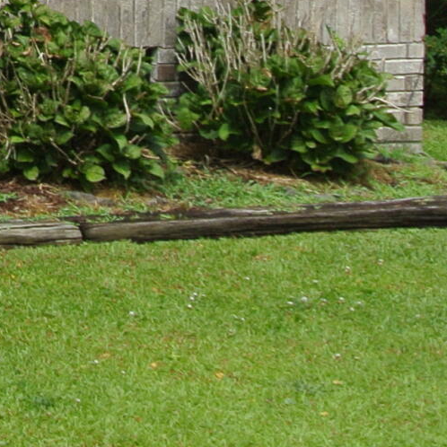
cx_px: -670
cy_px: -289
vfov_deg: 10.5
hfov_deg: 9.6
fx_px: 2323
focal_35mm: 159
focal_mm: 11.8
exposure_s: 1/640
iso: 100
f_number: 4.5
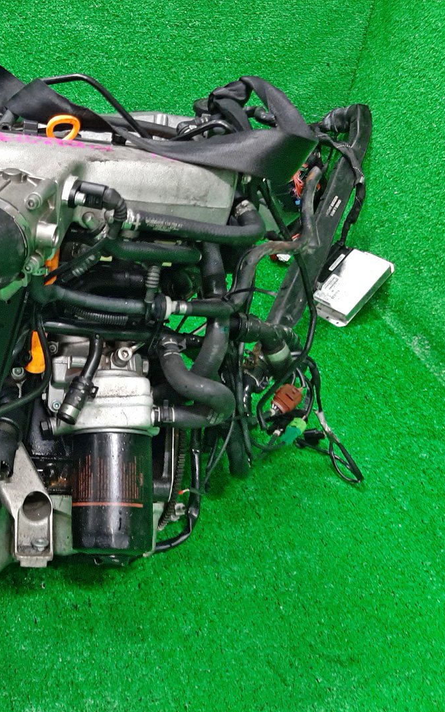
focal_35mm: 37
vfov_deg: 52.8
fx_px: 718
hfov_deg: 33.0
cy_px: 358
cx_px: 62
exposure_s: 1/50
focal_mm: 3.93
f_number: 1.7
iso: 206
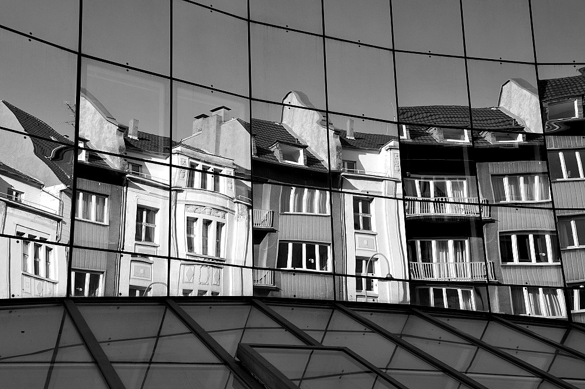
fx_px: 844
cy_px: 194
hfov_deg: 38.2
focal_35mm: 52
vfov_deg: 25.9
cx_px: 292
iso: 400
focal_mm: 52
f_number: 13
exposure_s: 1/125
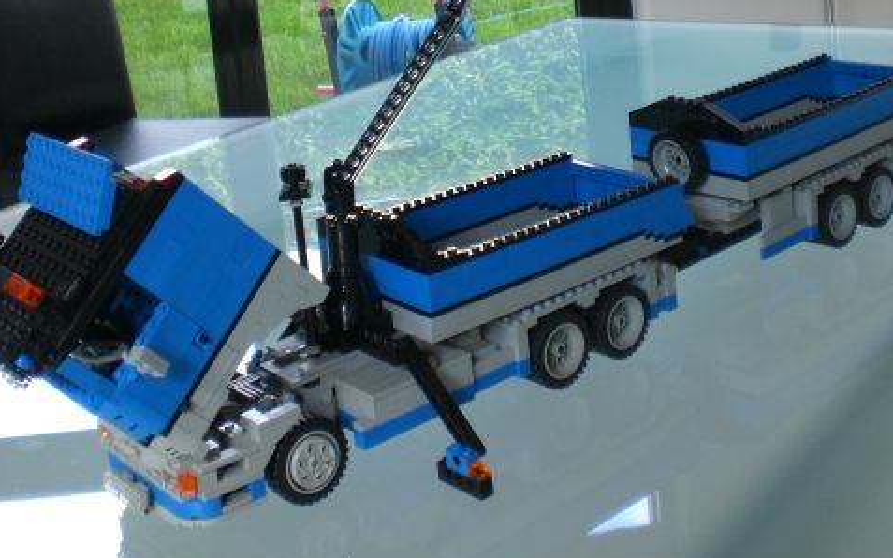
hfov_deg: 37.5
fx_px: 1314
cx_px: 446
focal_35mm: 54
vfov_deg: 22.9
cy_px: -17
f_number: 3.1
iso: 100
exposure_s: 1/60
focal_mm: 6.3
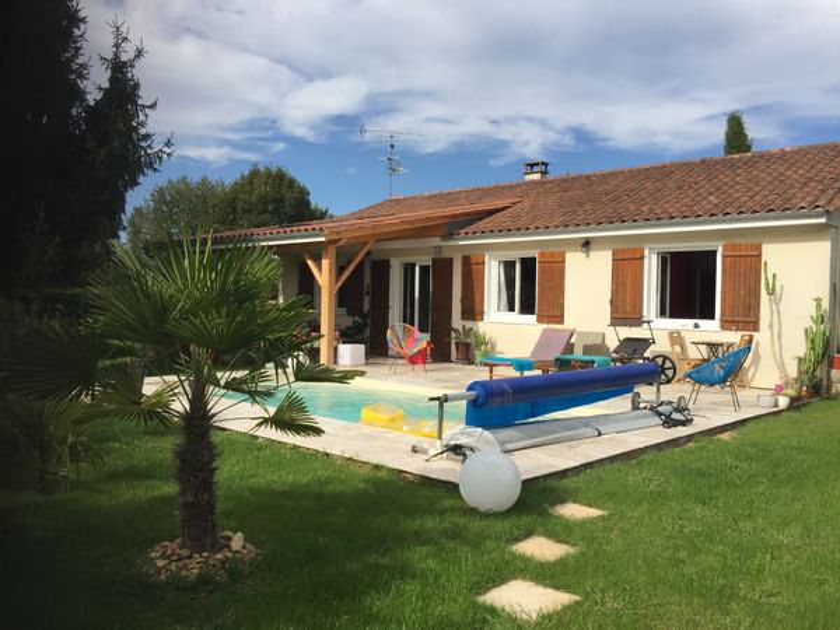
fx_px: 704
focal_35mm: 29
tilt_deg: -1.3
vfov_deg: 48.2
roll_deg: -1.7
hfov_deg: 61.7
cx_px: 420
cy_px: 315
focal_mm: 4.15
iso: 32
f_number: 2.2
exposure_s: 1/2083
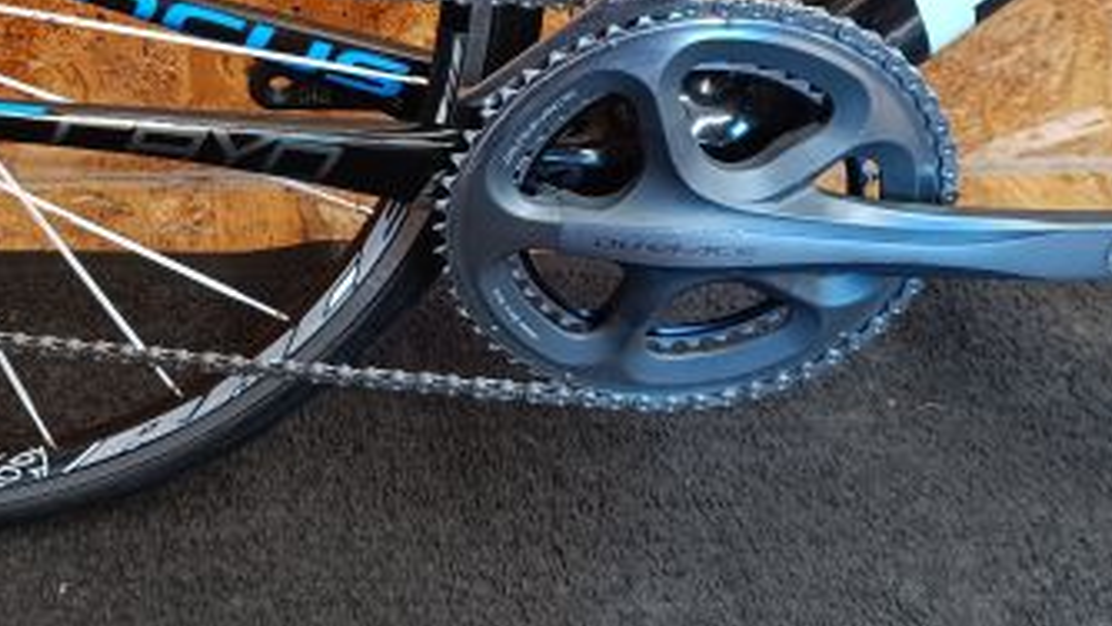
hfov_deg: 42.5
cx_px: 286
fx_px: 1386
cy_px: -7
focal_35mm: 47
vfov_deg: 24.3
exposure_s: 1/50.1
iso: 733
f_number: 1.88
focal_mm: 5.59
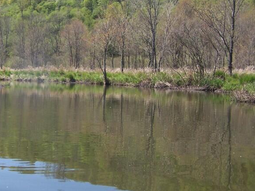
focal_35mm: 67
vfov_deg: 21.9
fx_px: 494
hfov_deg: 28.2
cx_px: 44
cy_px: 74
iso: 80
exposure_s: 1/800
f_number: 2.8
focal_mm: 6.3
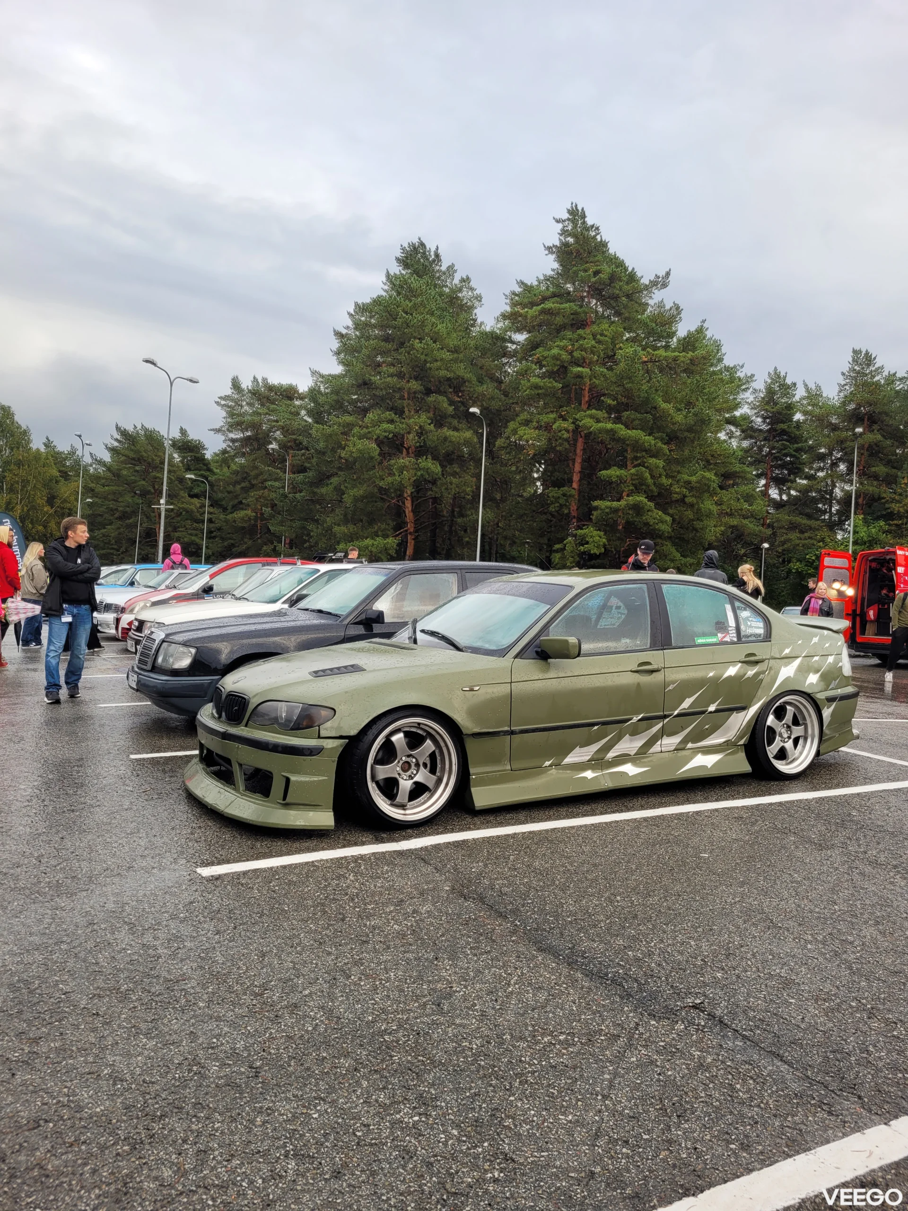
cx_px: 454
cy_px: 606
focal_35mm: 26
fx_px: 909
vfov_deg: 67.3
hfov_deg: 53.1
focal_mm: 5.4
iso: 40
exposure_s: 1/257
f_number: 1.8
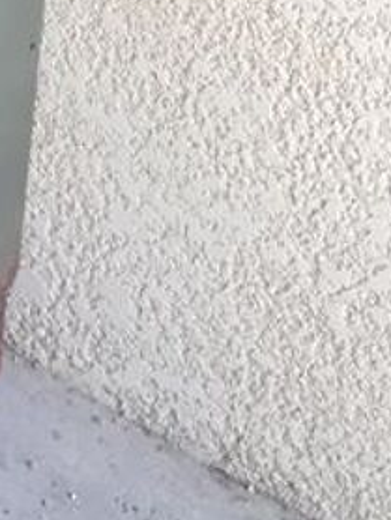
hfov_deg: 10.2
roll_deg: -4.8
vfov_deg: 11.8
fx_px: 2090
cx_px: -277
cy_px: -697
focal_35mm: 139
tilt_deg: -11.1
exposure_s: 1/33
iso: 32
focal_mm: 4.15
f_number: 2.2
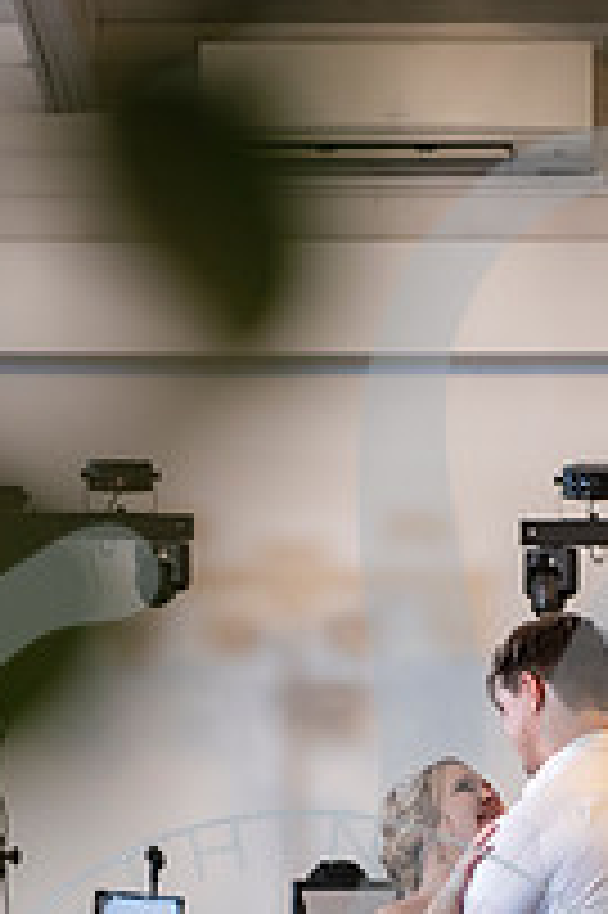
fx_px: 3933
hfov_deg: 8.8
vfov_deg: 13.1
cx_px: 509
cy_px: 887
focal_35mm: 155
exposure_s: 1/125
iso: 1250
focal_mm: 70
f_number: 2.8
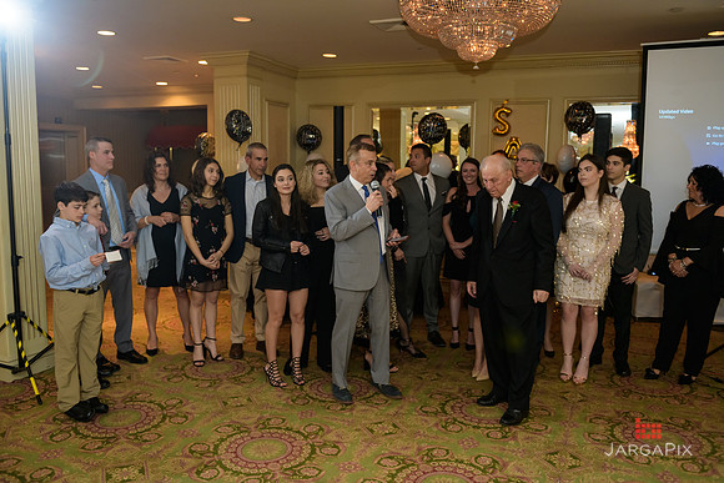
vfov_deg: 42.3
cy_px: 242
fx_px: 624
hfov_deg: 60.3
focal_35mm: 31
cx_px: 362
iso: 1000
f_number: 3.2
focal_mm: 31
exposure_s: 1/125
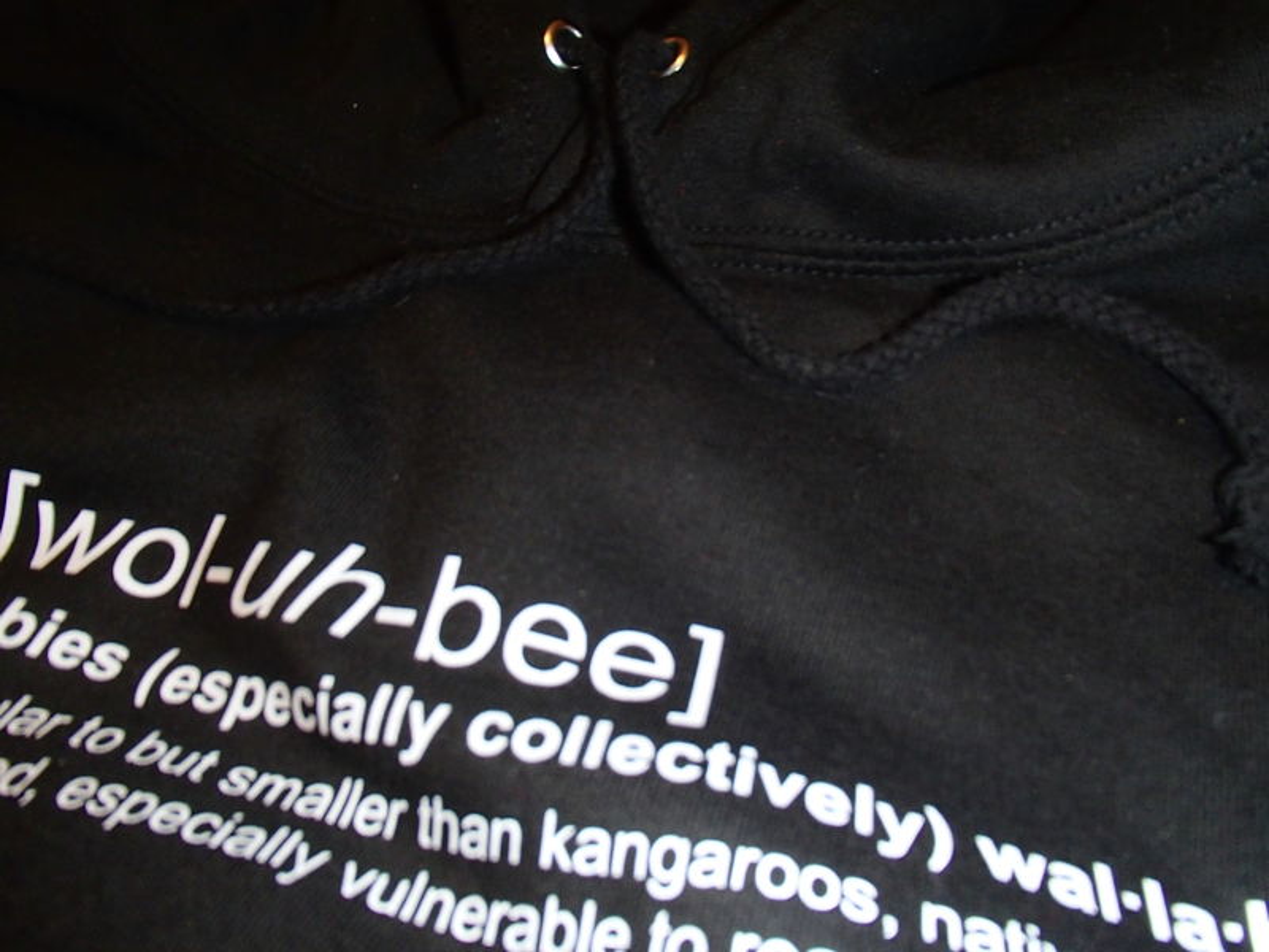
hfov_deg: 63.4
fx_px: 1026
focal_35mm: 28
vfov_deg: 49.7
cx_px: 634
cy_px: 476
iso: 400
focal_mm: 5
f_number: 3.9
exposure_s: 1/30
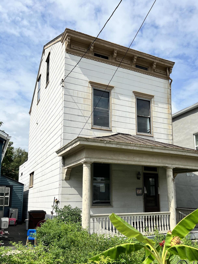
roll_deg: +0.0
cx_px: 114
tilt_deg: +11.0
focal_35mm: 32
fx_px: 244
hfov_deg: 44.0
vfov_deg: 56.4
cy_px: 158
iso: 50
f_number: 1.5
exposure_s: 1/6993
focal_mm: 5.7
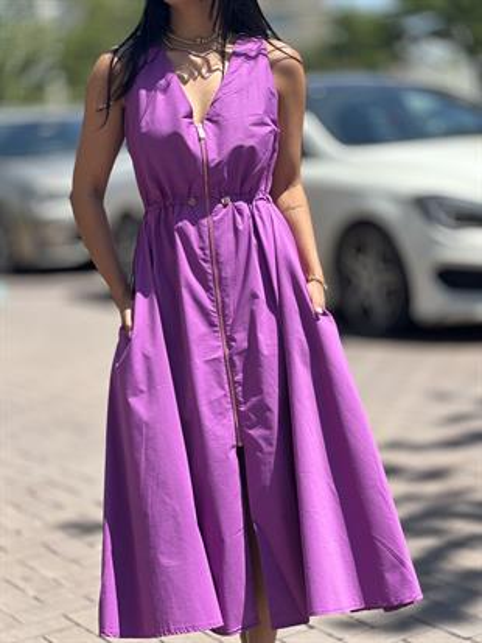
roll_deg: +5.9
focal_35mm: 77
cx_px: 241
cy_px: 322
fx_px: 1429
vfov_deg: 25.3
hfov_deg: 19.1
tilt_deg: -4.1
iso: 32
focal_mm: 9
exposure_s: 1/490
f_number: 2.8
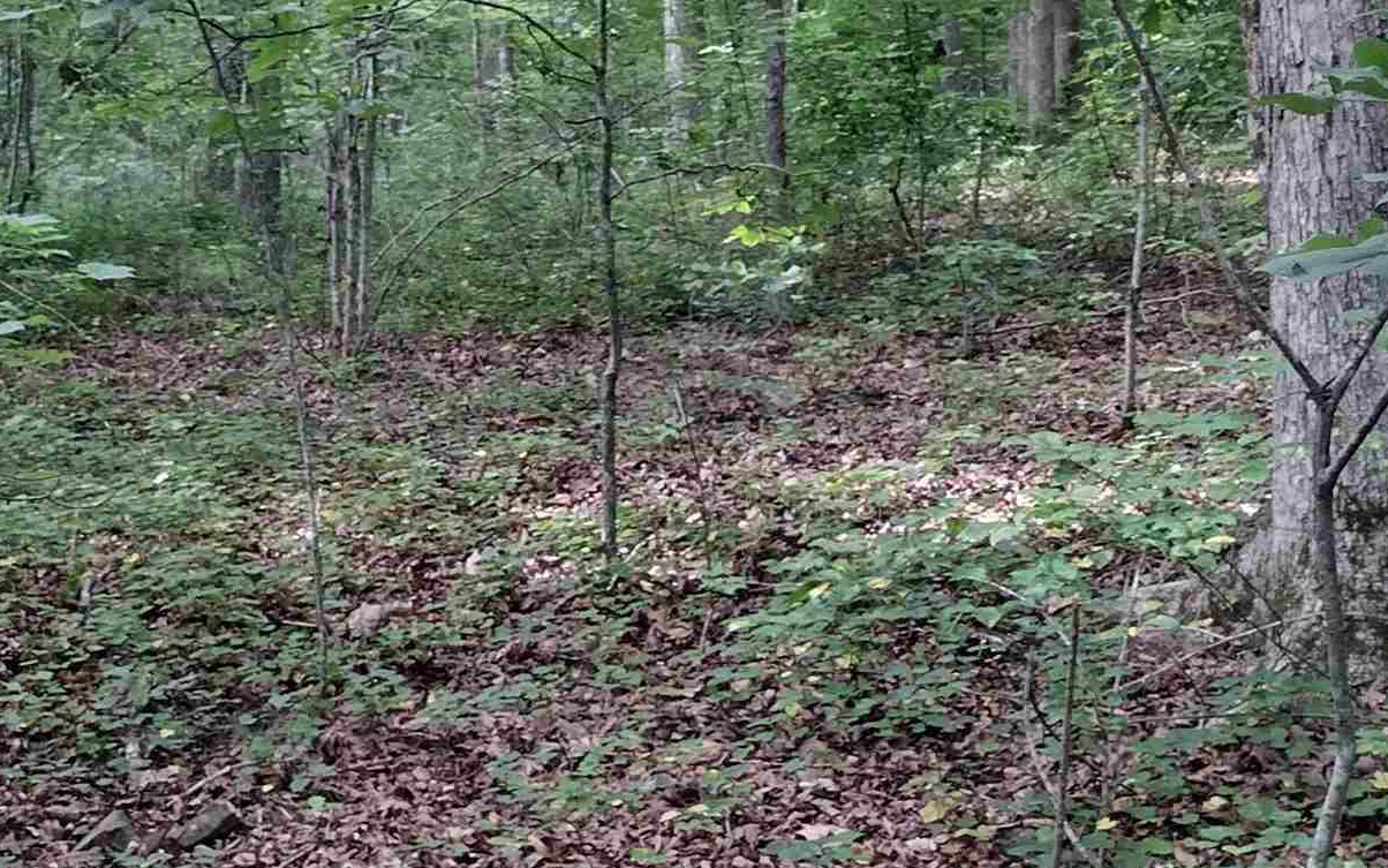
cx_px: 463
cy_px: 387
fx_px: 2762
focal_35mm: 73
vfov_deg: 17.9
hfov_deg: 28.0
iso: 184
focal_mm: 4.71
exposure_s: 1/40
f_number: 1.7
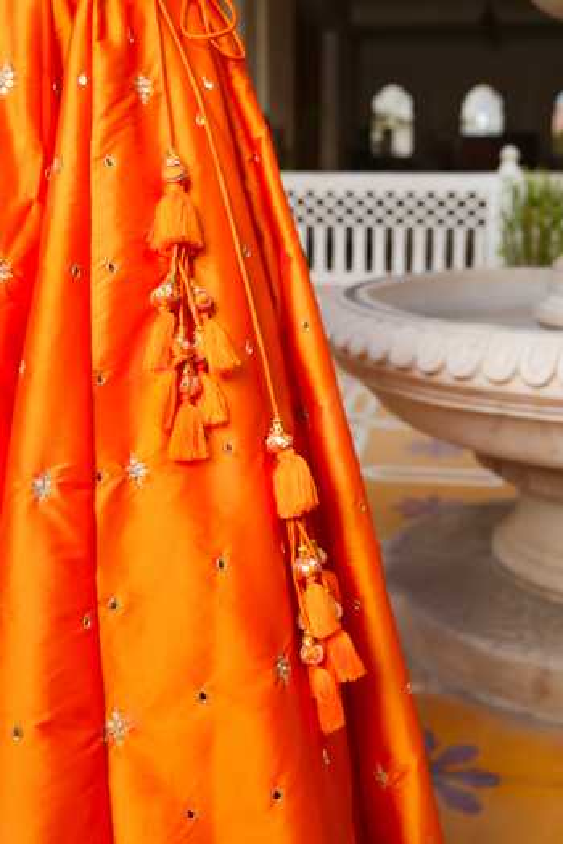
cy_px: 422
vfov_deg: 54.4
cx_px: 282
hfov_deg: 37.9
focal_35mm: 35
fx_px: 821
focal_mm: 35
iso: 100
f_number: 5
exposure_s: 1/160
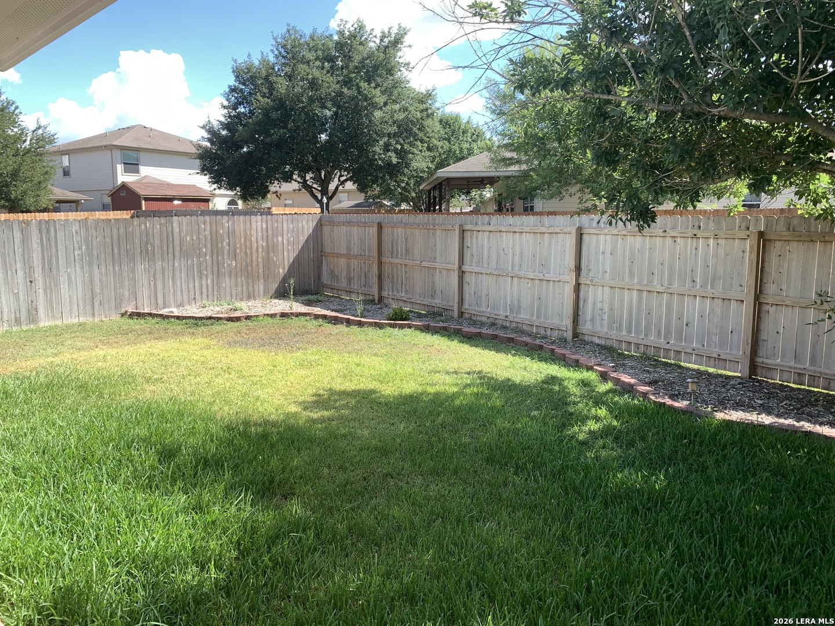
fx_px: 627
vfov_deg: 53.1
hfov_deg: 67.3
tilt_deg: -5.1
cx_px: 418
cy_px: 313
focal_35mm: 26
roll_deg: -1.0
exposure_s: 1/842
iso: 25
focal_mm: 4.25
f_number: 1.8
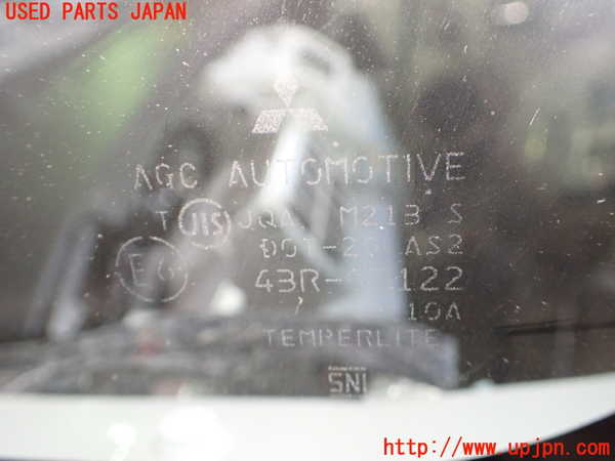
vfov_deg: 46.8
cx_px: 308
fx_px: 533
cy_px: 230
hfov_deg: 60.0
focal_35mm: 30
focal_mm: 5.4
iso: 800
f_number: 2.3
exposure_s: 1/100
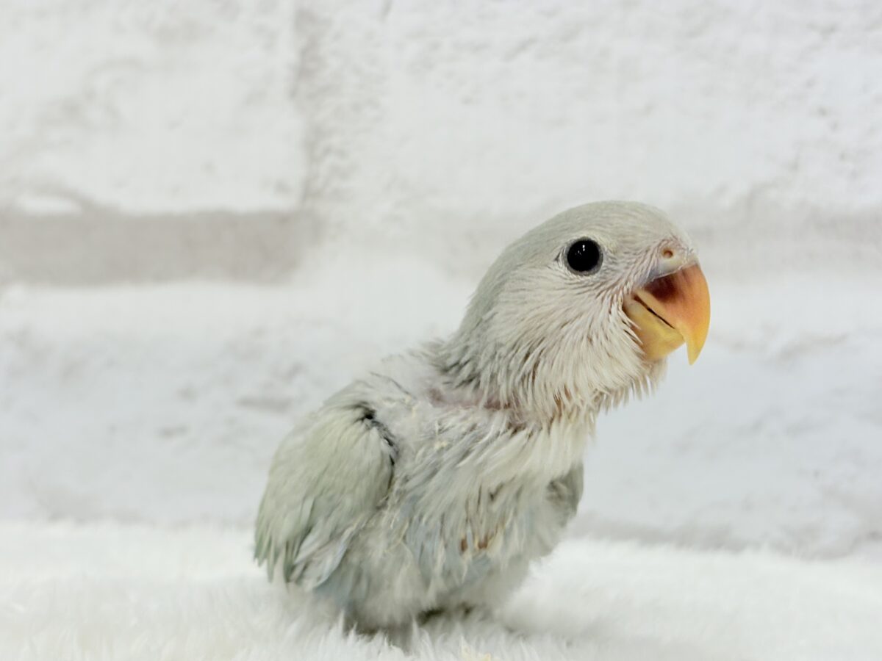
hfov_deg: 36.8
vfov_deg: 28.0
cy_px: 330
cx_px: 441
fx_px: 1325
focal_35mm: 52
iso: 80
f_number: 1.6
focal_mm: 5.96
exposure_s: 1/100
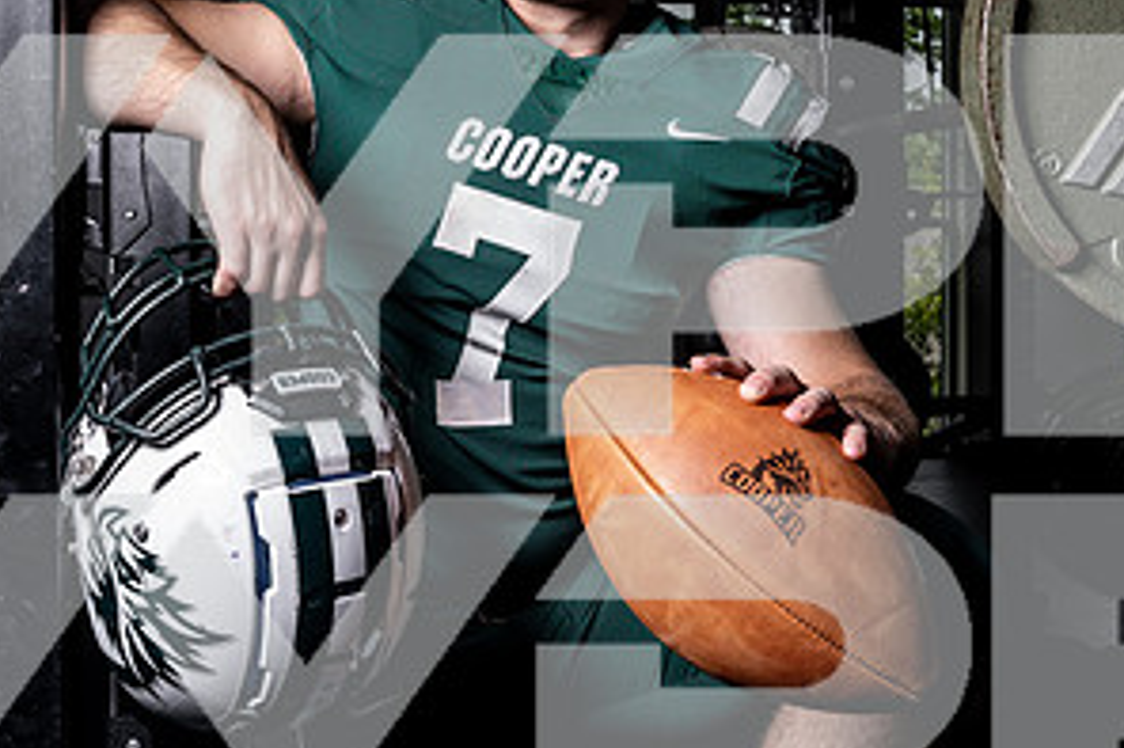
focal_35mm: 49
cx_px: 475
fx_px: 1529
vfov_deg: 27.3
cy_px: 237
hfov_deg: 40.3
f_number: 8
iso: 100
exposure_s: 1/160
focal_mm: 25
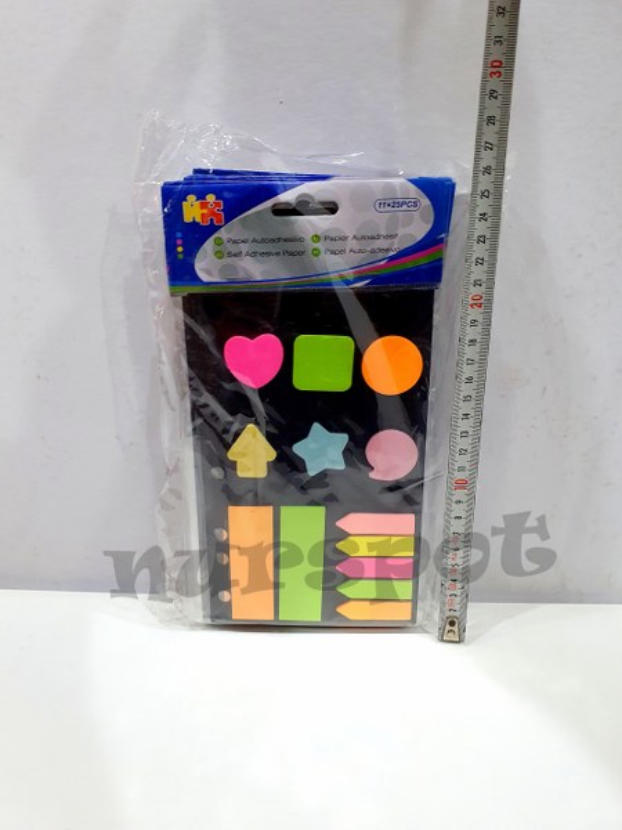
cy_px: 415
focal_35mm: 26
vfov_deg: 67.3
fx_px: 623
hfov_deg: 53.1
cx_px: 311
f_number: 2.4
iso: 200
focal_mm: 4.32
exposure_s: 1/50
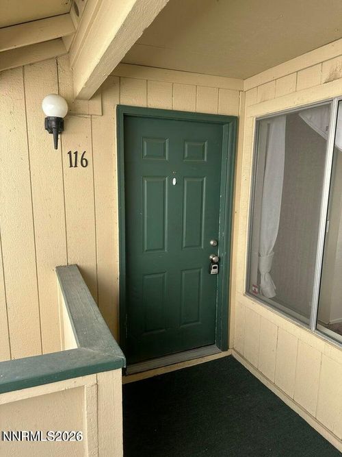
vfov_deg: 71.6
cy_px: 228
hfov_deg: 56.8
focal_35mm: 24
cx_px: 171
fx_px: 316
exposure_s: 1/676
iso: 80
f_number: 1.78
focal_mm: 6.86
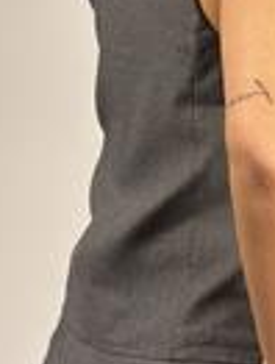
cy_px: 138
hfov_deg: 9.7
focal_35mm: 151
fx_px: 1592
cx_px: 322
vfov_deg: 13.0
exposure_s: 1/100
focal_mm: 6.86
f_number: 1.78
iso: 125
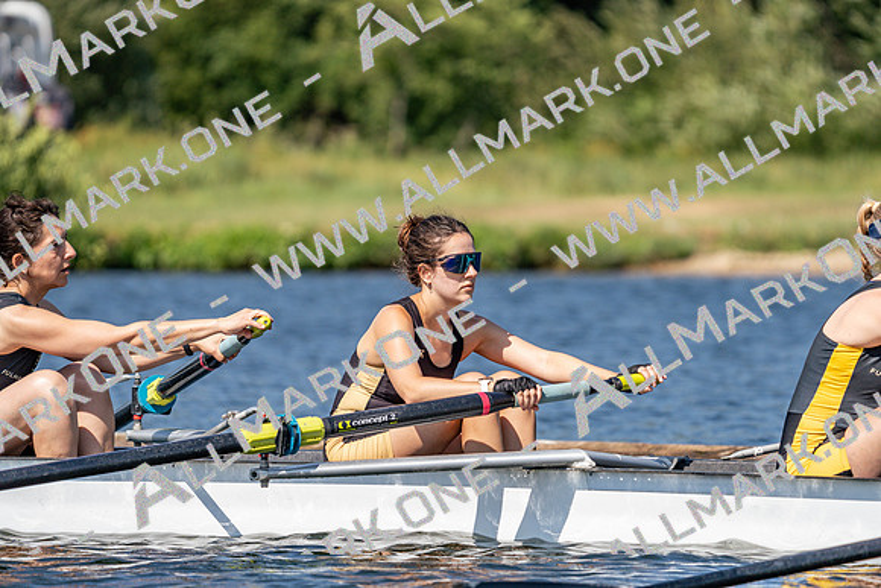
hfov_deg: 6.0
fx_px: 8420
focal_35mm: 344
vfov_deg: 4.0
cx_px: 440
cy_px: 294
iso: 250
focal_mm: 344
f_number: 6.3
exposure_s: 1/2000
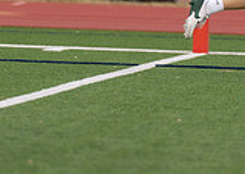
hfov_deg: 1.9
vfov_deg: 1.4
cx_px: 293
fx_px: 7300
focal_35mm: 1050
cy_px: -95
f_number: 2.8
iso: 250
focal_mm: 200
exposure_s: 1/1250
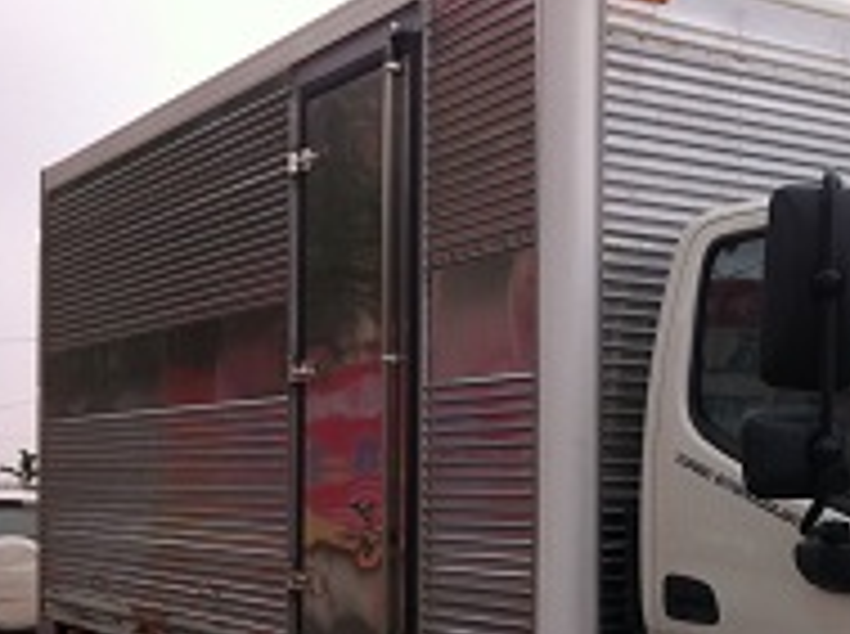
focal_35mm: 70
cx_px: 839
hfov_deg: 26.4
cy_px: 483
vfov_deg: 20.8
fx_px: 1716
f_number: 2.8
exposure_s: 1/186
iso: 80
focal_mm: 3.85
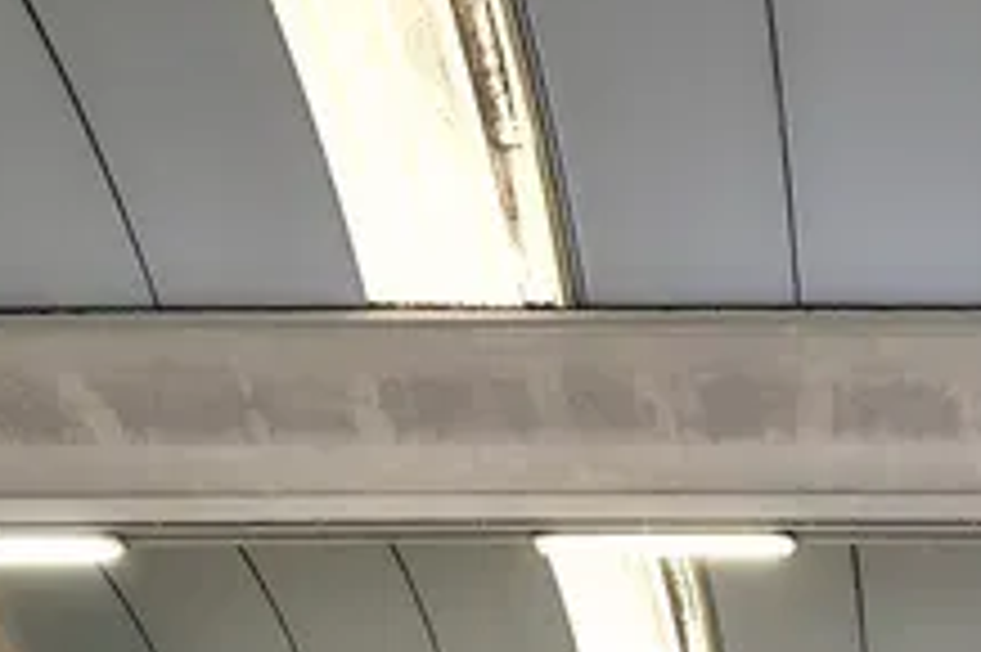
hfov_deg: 28.4
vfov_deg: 15.6
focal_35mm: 66
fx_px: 1797
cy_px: 1362
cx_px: 1012
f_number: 5.6
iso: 800
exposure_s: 1/40
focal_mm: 8
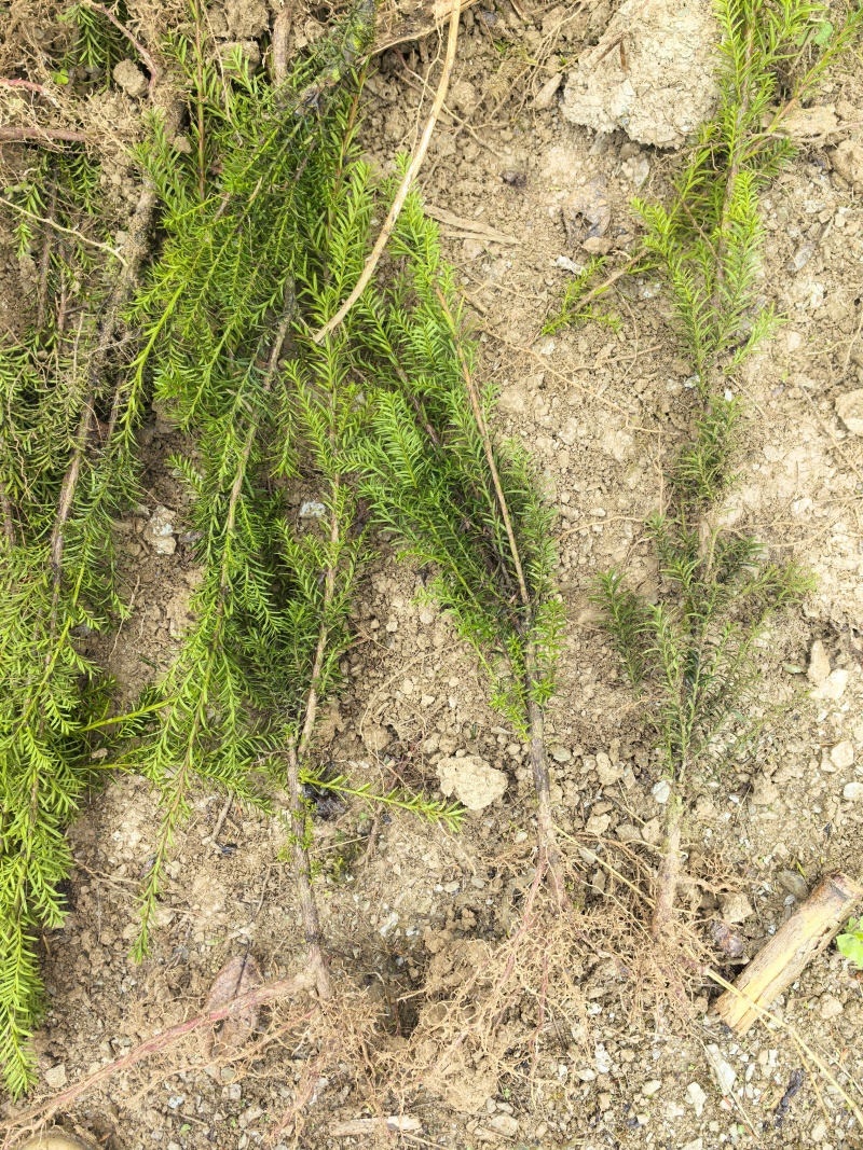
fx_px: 898
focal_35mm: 27
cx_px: 432
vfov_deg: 65.3
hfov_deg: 51.3
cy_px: 575
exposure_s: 1/152
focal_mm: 5.75
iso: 50
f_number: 2
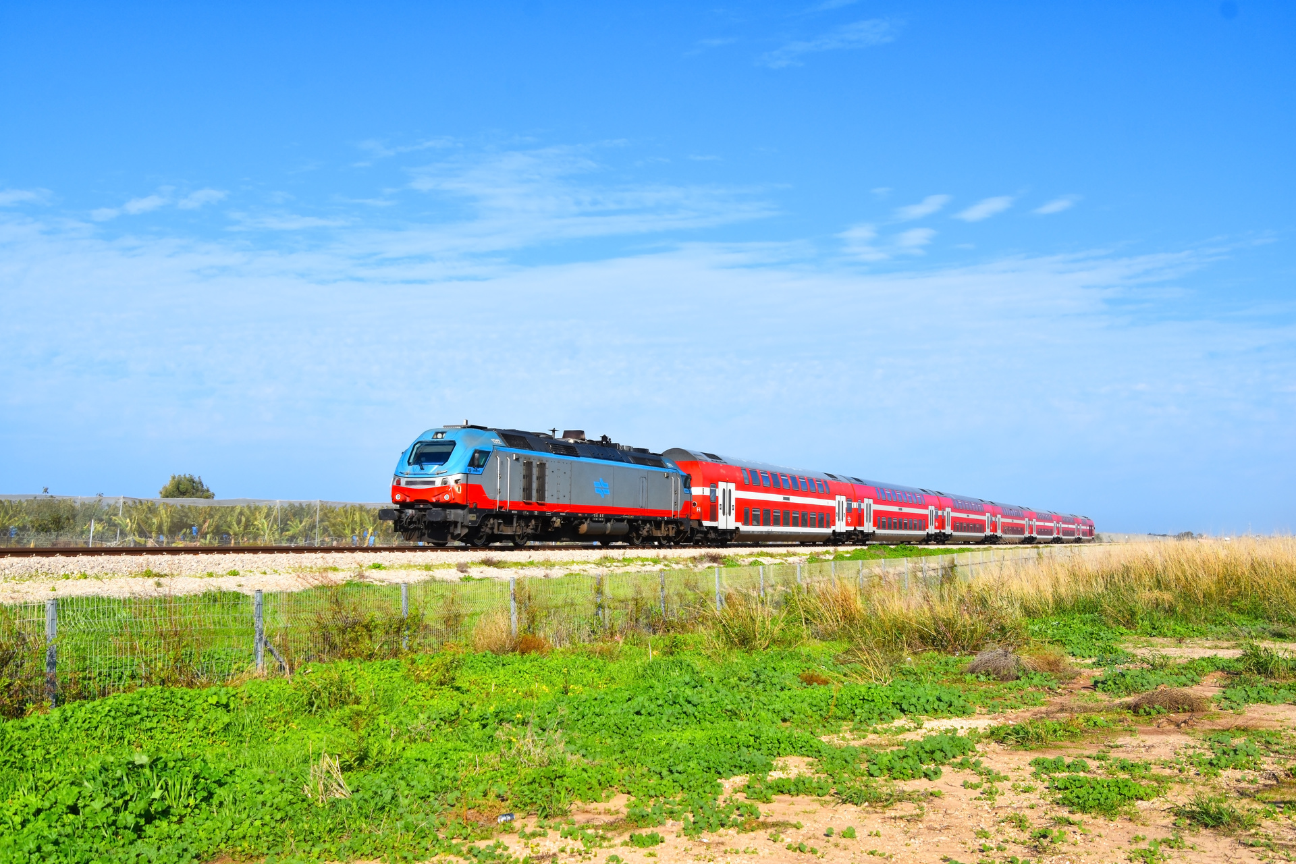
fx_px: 1242
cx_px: 648
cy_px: 432
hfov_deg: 55.1
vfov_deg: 38.4
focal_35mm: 34
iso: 400
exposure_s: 1/1600
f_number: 7.1
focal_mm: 23
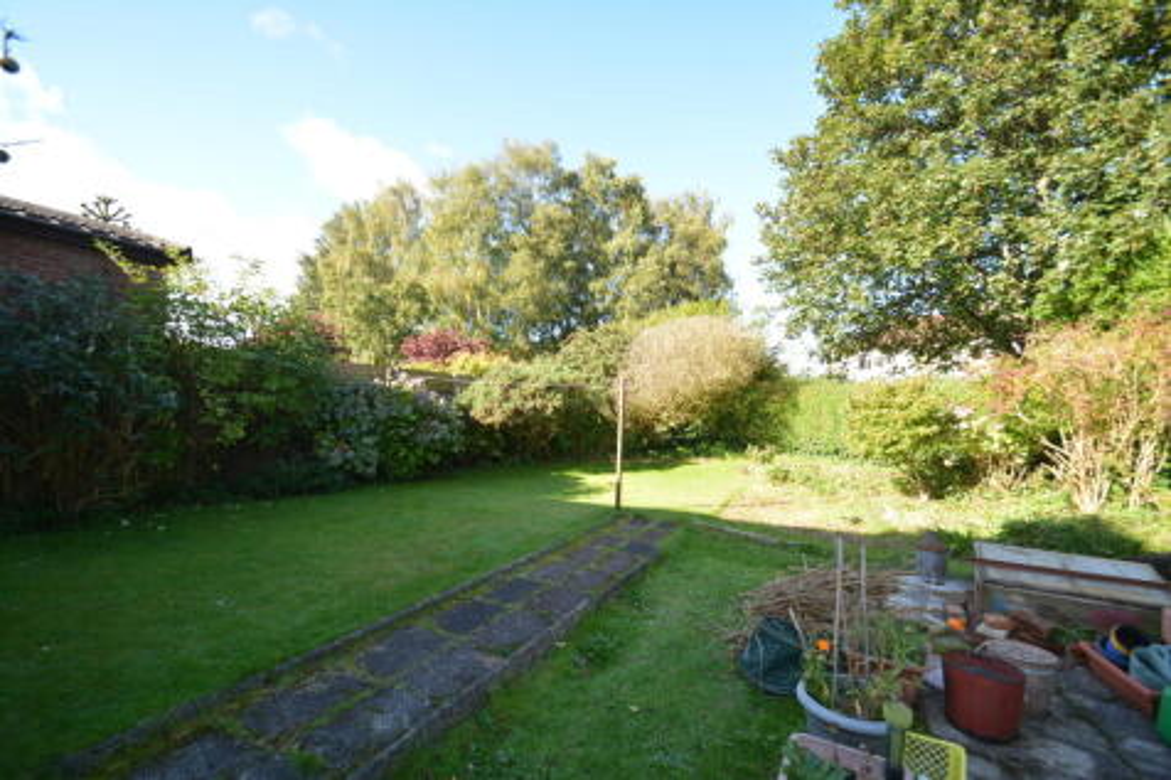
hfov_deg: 100.4
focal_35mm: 15
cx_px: 586
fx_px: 488
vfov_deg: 77.3
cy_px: 390
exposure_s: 1/160
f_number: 6.3
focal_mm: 10
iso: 200
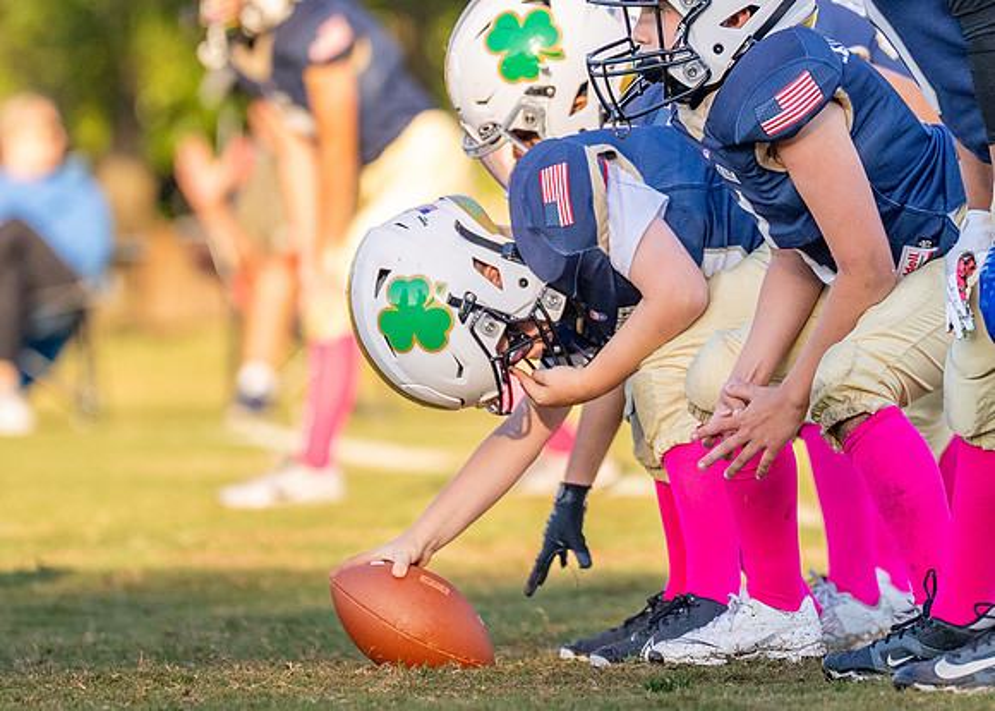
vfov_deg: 2.3
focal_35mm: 617
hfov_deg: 3.3
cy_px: 193
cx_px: 687
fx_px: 17429
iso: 400
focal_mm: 200
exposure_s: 1/2500
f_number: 2.8
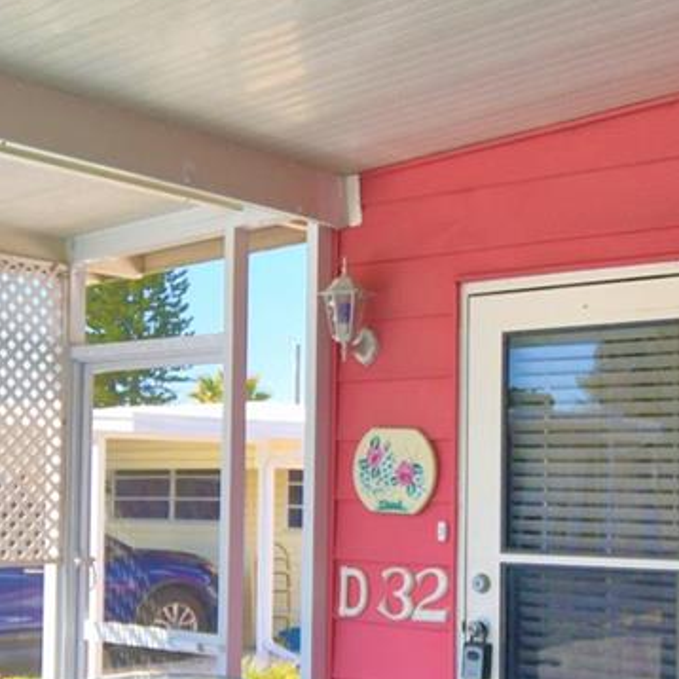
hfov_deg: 29.8
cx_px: 453
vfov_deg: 29.9
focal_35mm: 57
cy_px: 434
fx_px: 1265
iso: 200
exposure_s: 1/500
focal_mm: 10
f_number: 4.5
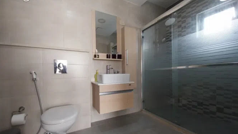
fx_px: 95
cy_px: 74
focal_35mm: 15
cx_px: 122
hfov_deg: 103.0
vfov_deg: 70.4
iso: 160
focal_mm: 1.3
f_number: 2.2
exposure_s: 1/33
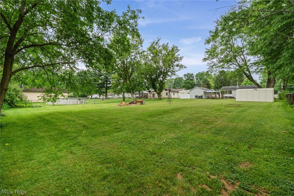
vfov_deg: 73.7
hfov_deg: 96.8
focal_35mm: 16
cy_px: 98
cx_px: 147
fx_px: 131
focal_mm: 16
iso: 250
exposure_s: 1/200
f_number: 9
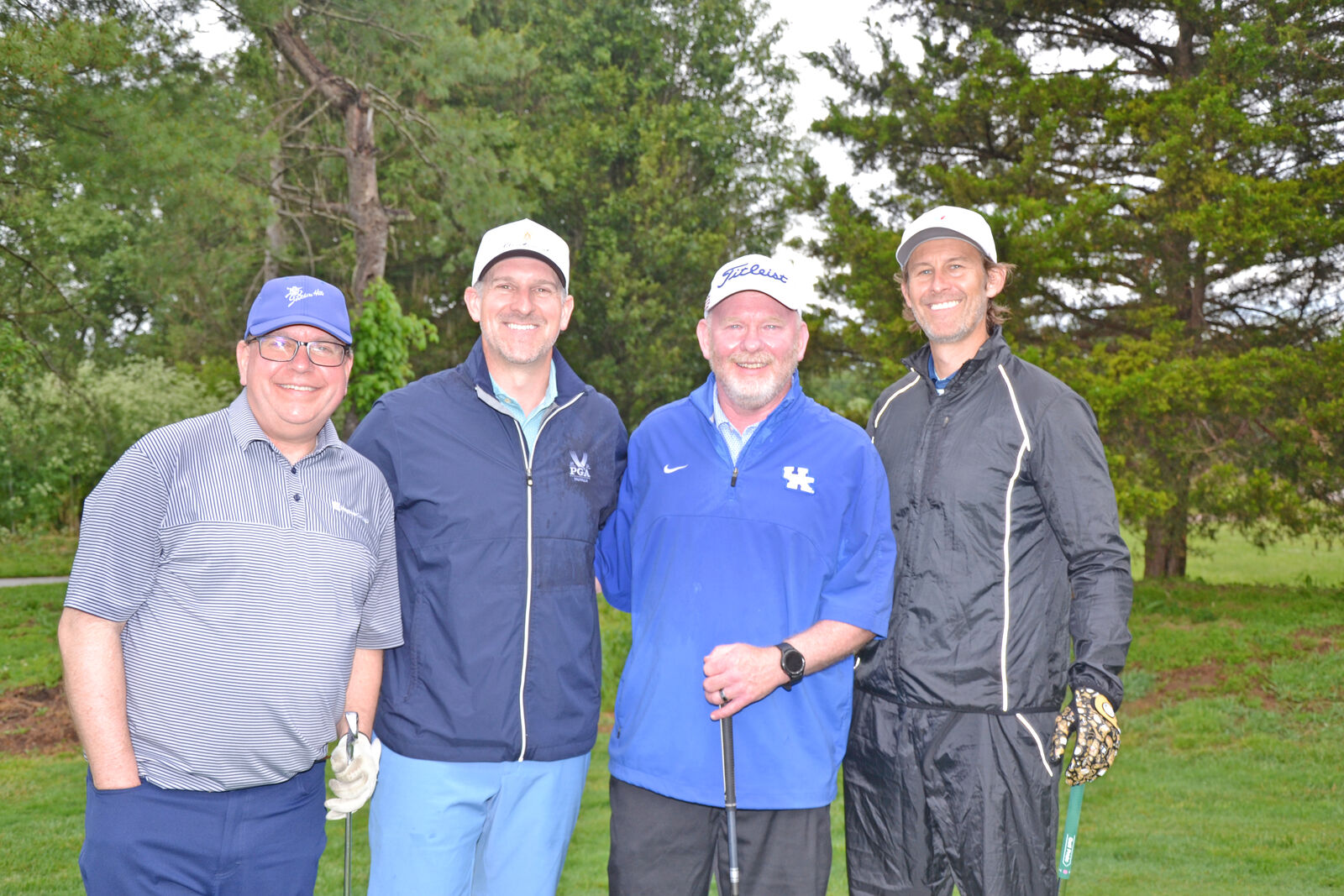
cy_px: 448
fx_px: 1680
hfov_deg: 43.6
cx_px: 672
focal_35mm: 45
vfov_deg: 29.9
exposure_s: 1/125
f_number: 5.6
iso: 180
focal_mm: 30
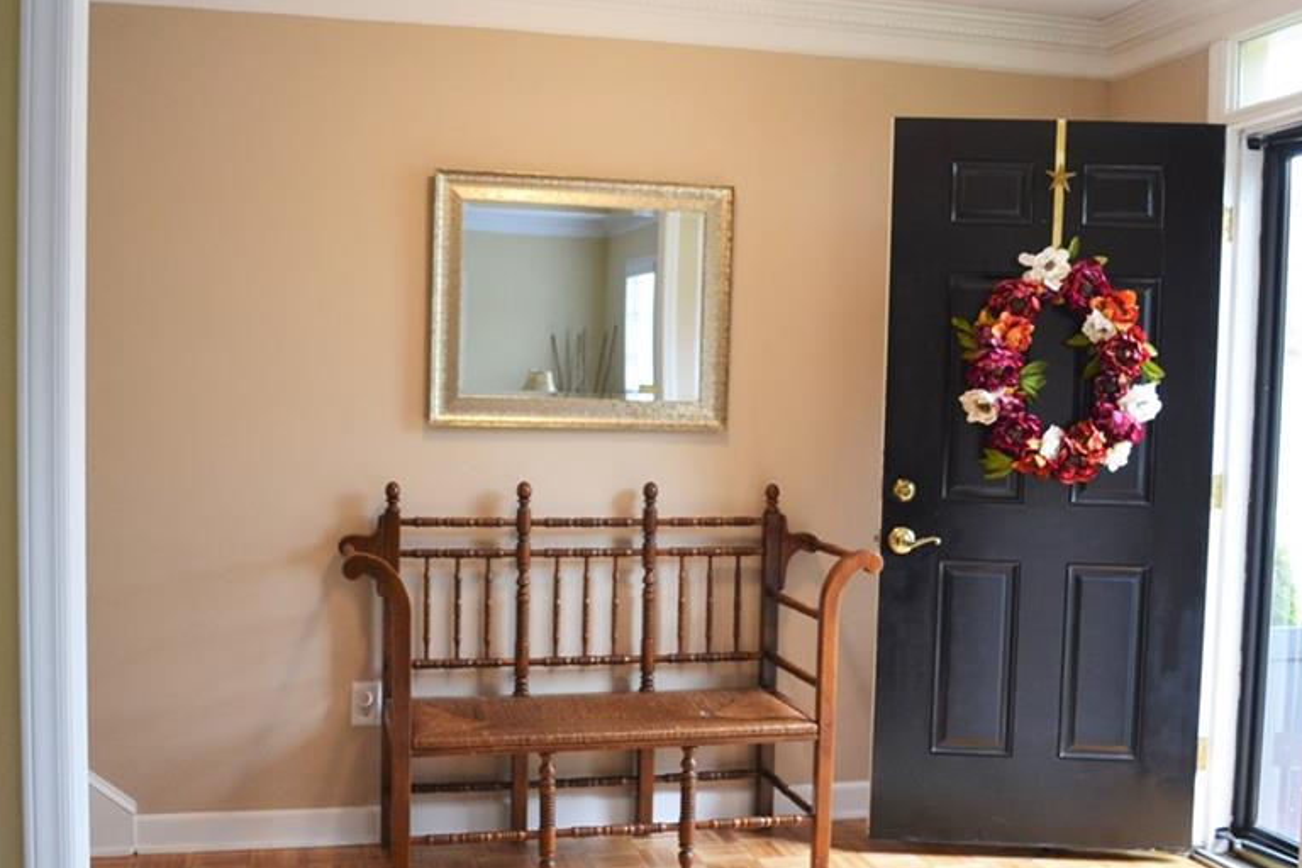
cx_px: 639
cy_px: 456
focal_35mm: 36
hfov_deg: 53.1
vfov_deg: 36.9
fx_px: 1302
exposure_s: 1/60
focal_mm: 18
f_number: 3.5
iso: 450
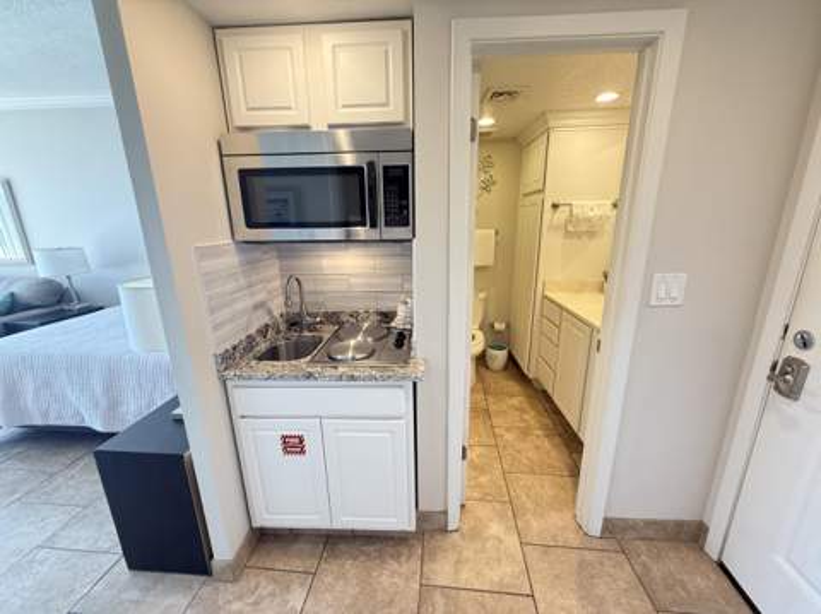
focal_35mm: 14
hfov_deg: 102.1
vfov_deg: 85.6
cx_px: 410
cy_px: 307
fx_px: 332
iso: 200
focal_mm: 2.22
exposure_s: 1/60
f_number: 2.2
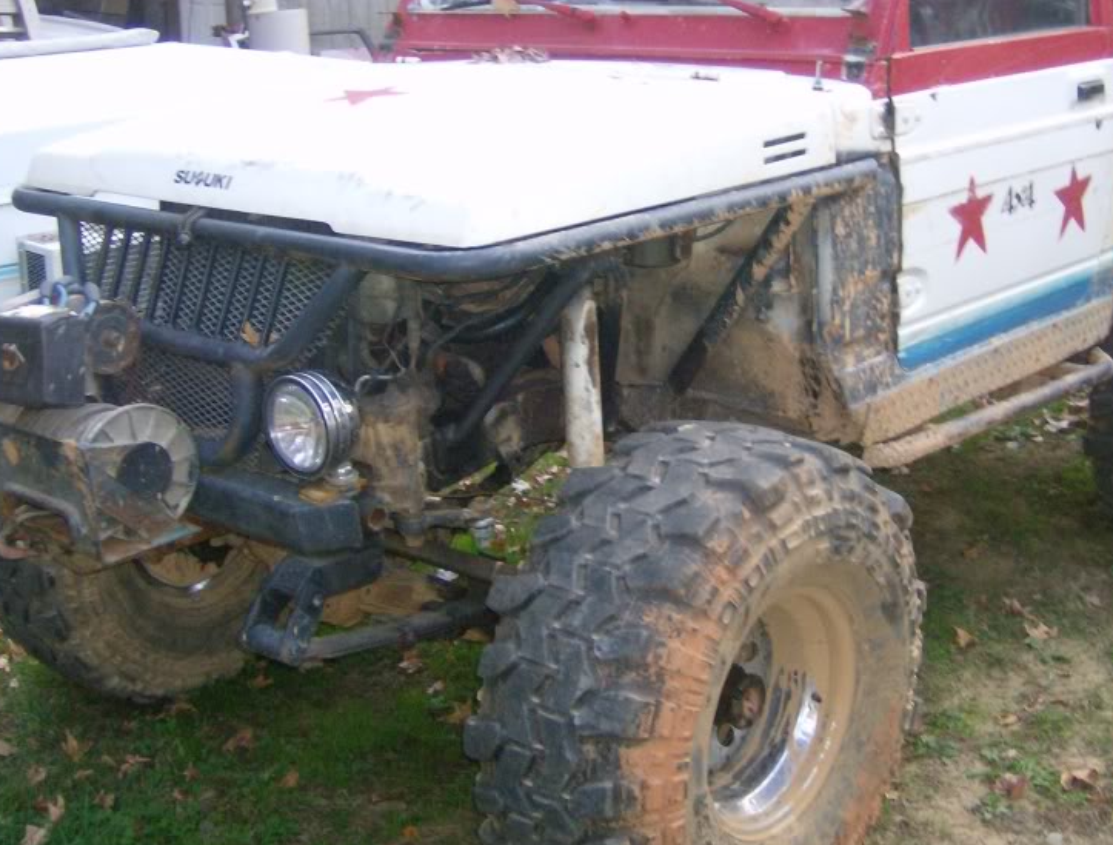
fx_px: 1647
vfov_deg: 28.7
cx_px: 643
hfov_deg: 37.2
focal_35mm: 51
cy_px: 351
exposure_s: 1/60
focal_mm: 6
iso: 200
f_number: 2.8
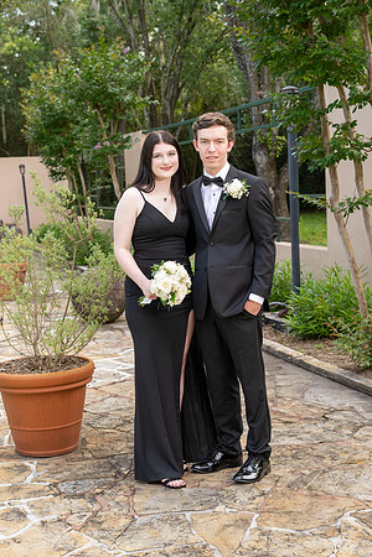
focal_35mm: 53
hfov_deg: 25.5
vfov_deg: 37.5
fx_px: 821
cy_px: 278
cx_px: 186
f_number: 5
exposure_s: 1/200
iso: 500
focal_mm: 53
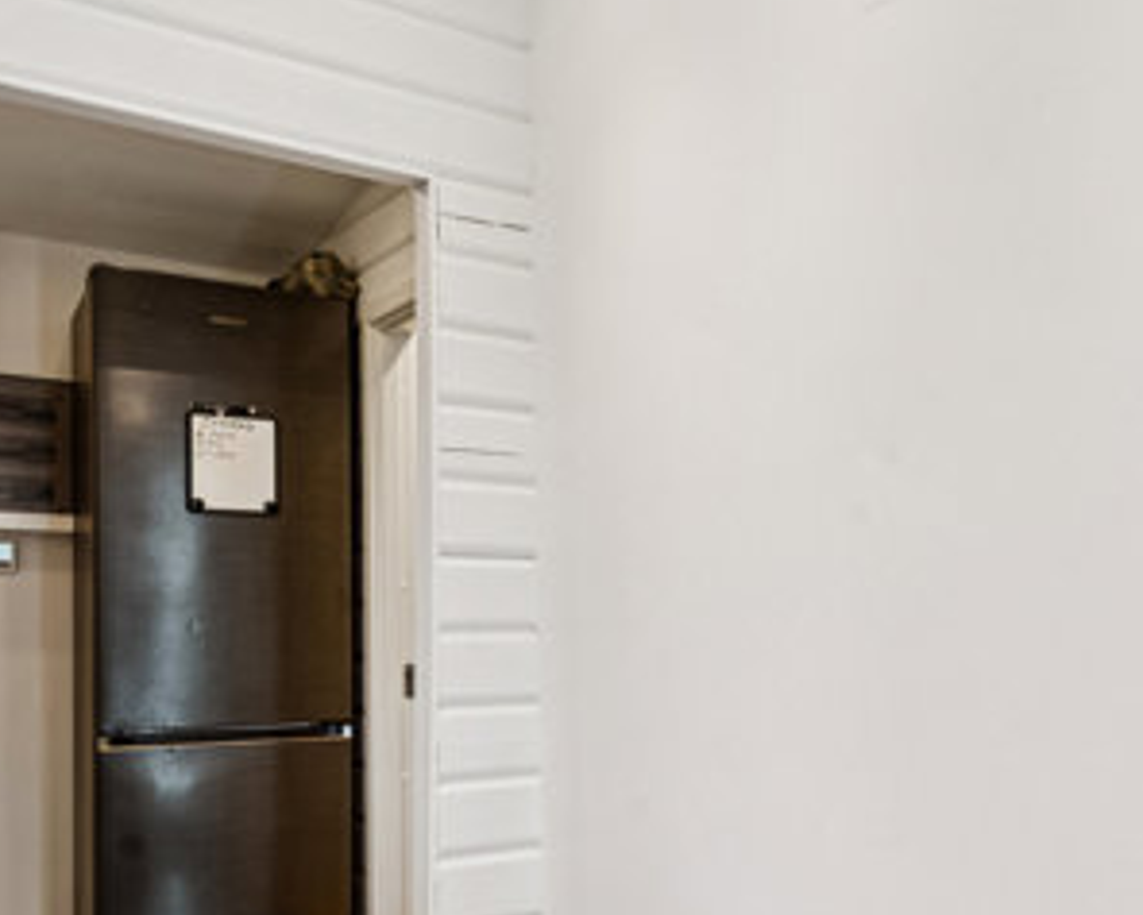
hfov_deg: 42.8
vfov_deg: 38.4
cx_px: 1081
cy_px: 658
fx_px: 1286
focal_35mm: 38
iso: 200
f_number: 10
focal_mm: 15
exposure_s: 1/5
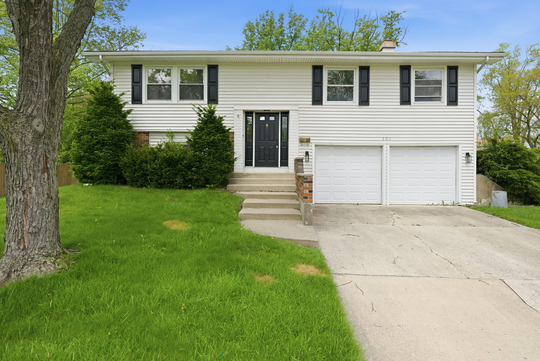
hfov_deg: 83.9
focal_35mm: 20
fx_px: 300
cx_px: 270
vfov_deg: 62.0
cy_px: 180
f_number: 7.1
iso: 80
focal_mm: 20
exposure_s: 1/100
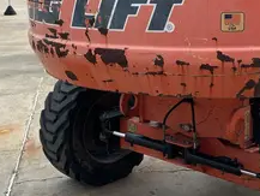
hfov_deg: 29.2
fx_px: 496
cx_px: 167
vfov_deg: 22.0
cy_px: 41
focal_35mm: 66
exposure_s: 1/437
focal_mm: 5.96
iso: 50
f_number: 1.6
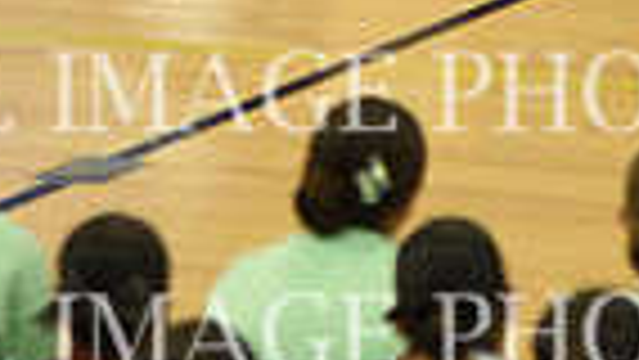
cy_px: -513
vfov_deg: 1.4
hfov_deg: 2.5
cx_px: 403
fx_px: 14509
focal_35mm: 856
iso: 8000
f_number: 2.8
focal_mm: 200
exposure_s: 1/1000
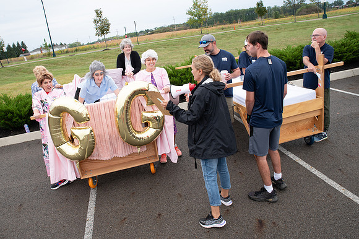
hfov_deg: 68.1
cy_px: 107
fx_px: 265
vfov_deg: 48.5
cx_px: 160
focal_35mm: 27
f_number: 10
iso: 640
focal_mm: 24
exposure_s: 1/200
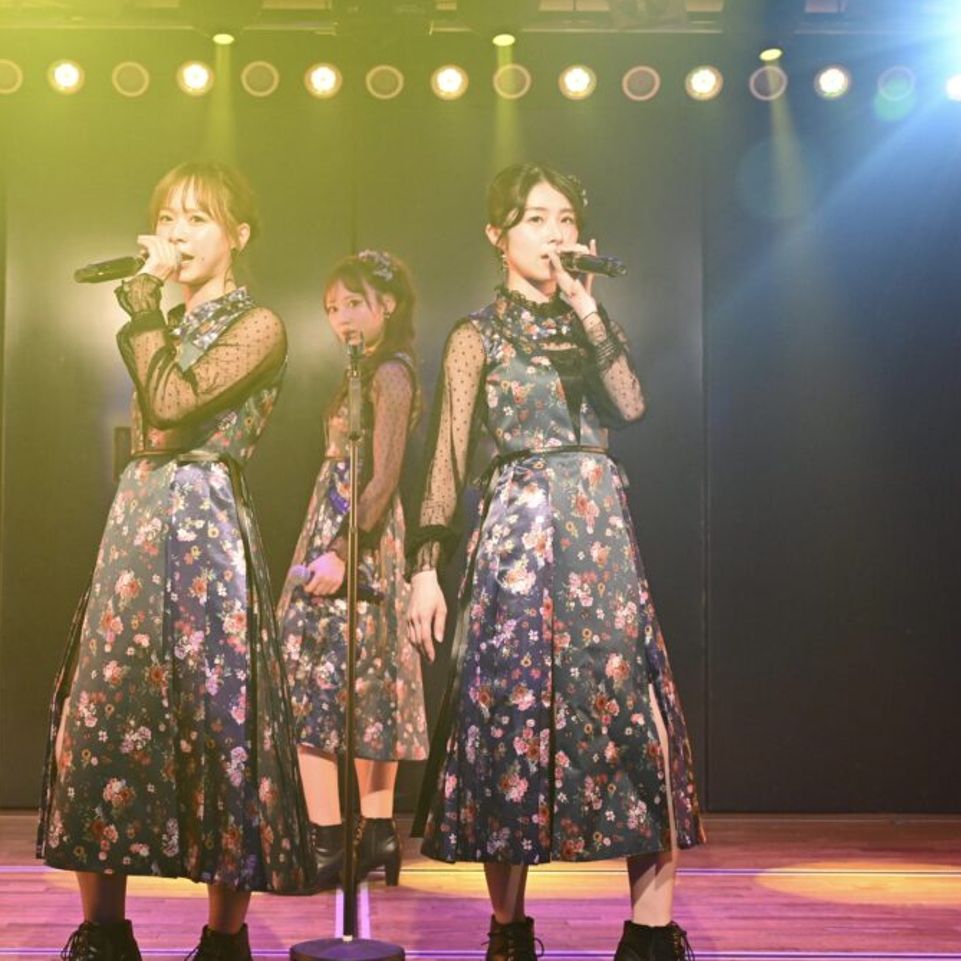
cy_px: 473
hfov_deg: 26.8
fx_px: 2010
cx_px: 353
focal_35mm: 64
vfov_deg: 26.9
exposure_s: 1/200
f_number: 5.6
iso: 2500
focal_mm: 42
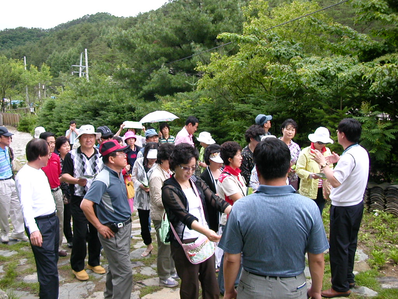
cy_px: 150
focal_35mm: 37
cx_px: 199
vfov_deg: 38.7
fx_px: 425
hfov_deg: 50.1
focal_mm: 5.6
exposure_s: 1/325
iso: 100
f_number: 2.7
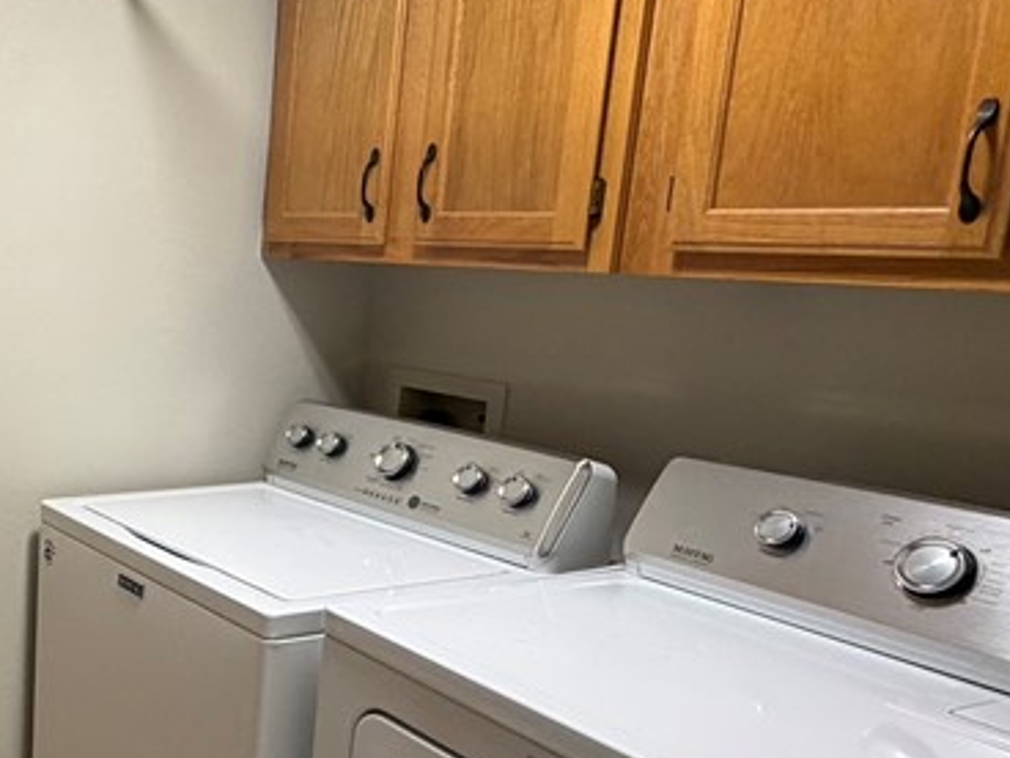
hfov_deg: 39.8
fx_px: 1138
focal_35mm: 39
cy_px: 442
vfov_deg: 36.7
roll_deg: -0.1
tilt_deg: -11.5
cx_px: -77
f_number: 2.2
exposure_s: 1/60
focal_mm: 2.22
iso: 250
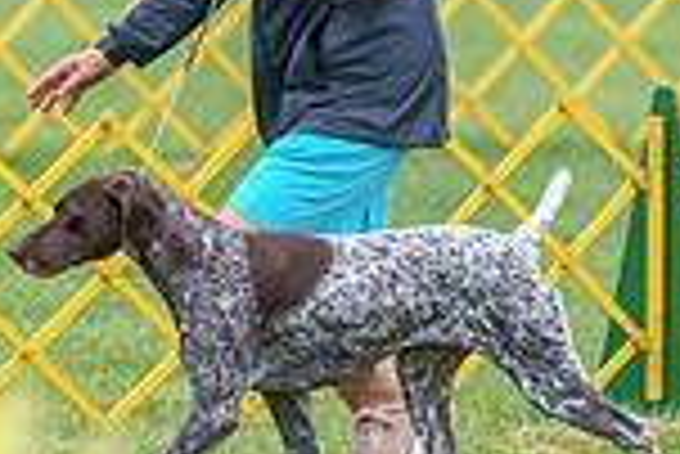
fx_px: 11987
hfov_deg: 3.2
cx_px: 108
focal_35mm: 634
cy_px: -25
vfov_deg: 2.2
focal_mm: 165
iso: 640
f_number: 2.8
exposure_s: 1/640
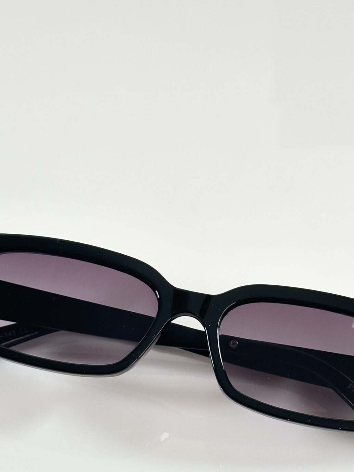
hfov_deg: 16.6
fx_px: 1213
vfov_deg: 21.9
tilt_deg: -47.7
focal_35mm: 89
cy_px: 340
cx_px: 173
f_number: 1.78
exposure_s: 1/109
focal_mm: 6.86
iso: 80
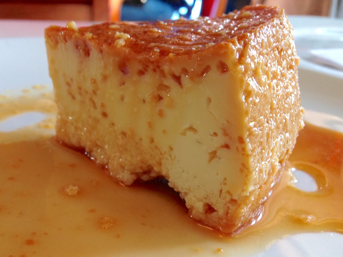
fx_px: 327
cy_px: 128
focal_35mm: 33
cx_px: 172
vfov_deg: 42.9
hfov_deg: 55.4
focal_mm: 4.12
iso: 100
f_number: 2.4
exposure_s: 1/20
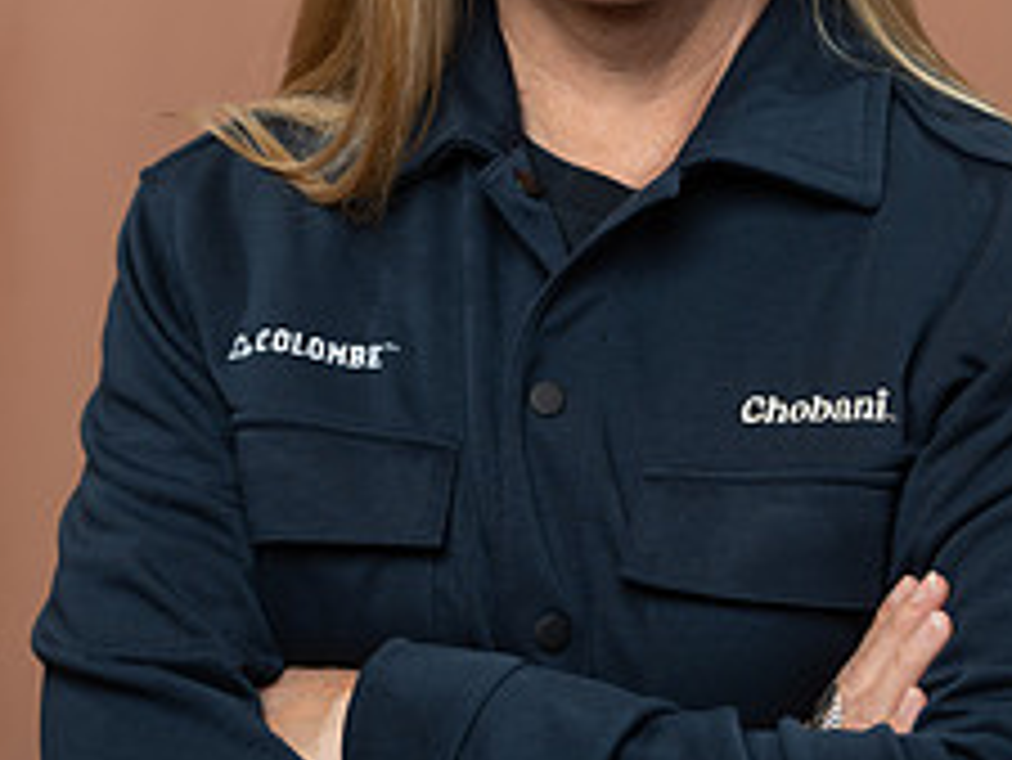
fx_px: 5236
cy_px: 166
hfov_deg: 11.0
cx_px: 634
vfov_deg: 8.3
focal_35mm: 179
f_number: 4
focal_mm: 93
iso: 320
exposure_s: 1/160
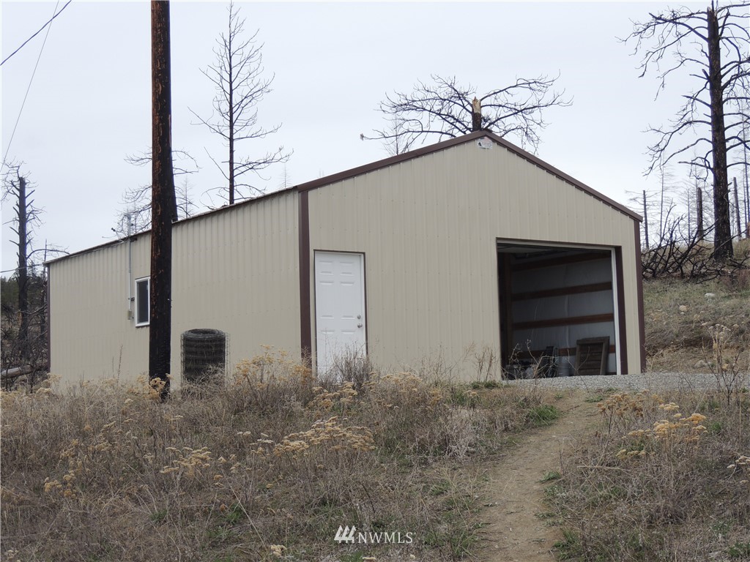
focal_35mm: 55
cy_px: 281
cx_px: 375
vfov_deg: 26.6
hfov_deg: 34.9
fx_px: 1192
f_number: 3.7
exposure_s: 1/800
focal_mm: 9.8
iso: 100
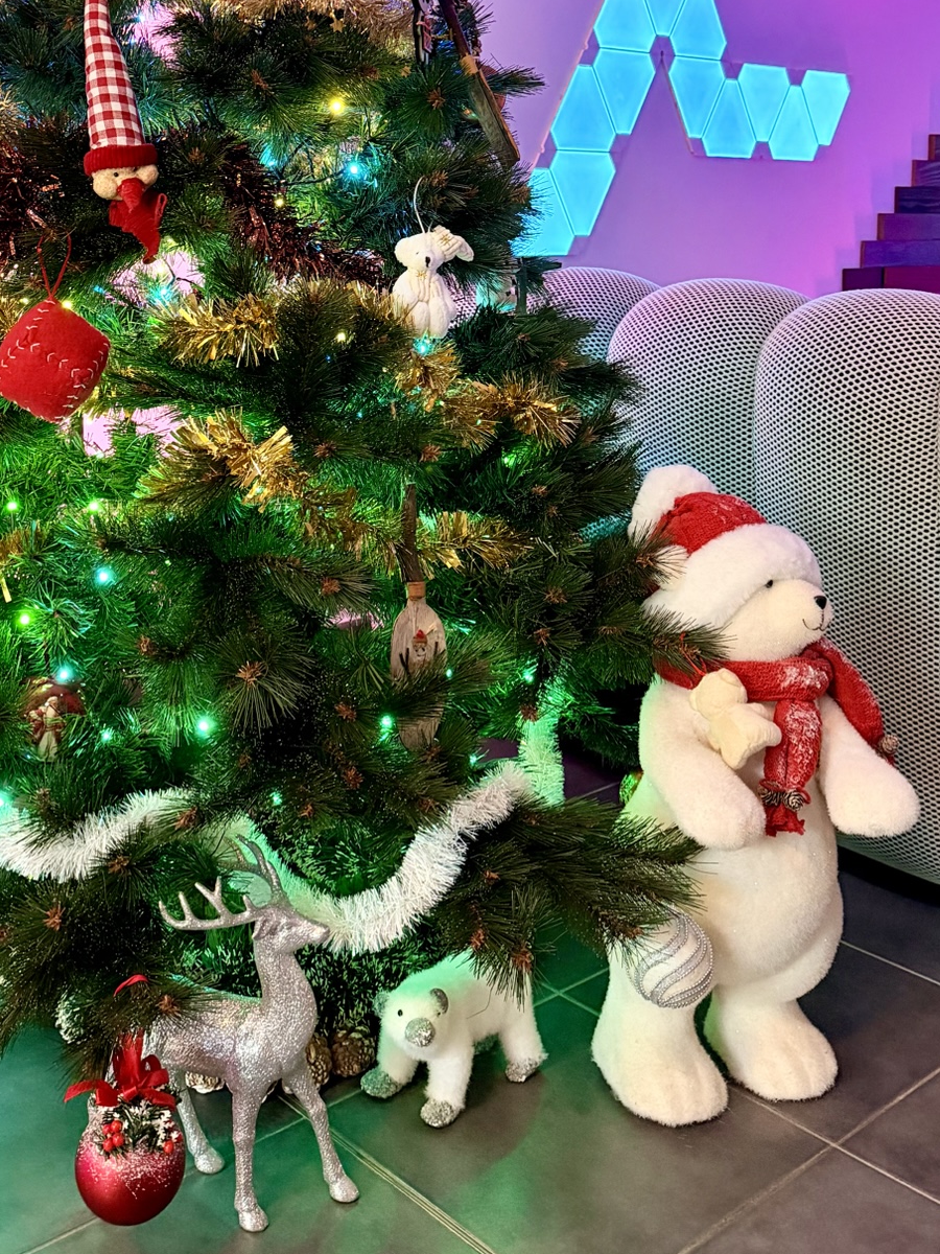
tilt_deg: -2.5
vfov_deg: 44.8
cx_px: 382
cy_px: 275
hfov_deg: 35.8
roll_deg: -0.4
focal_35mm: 40
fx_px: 1448
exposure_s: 1/45
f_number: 1.78
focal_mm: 6.76
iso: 800
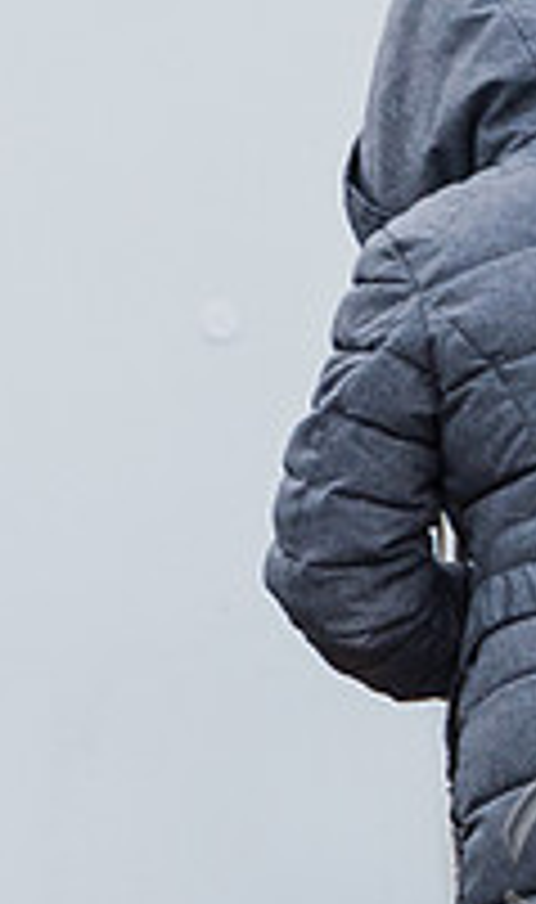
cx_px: -655
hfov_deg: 0.9
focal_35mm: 1418
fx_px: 34479
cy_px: 799
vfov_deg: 1.5
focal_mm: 200
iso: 800
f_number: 4
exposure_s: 1/1600
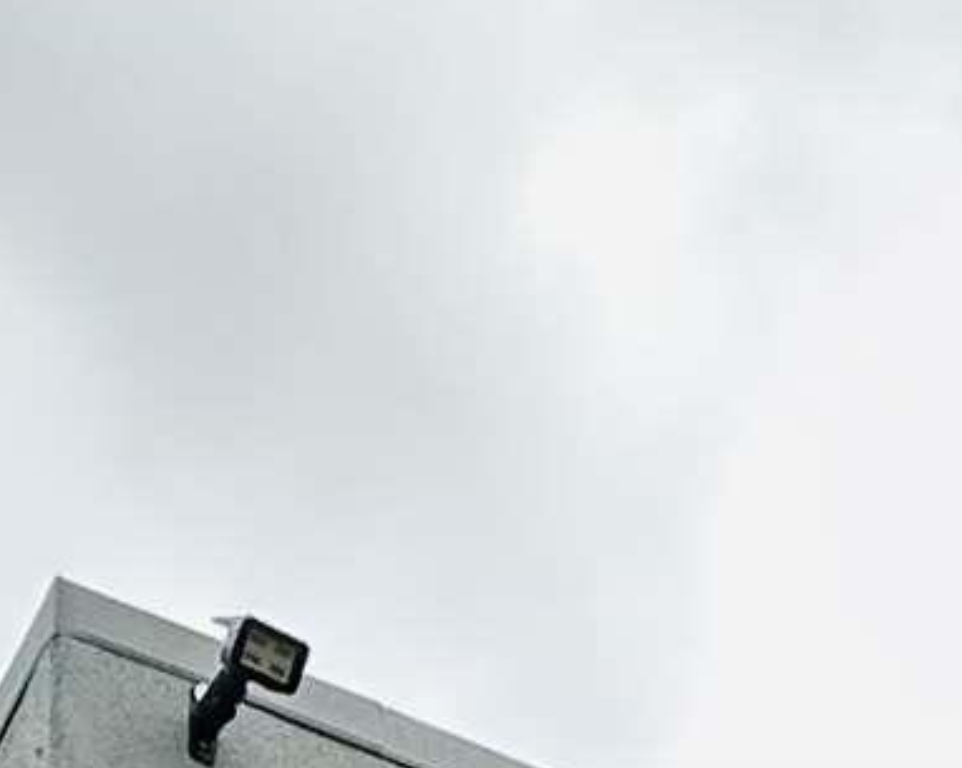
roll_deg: -0.1
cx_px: 234
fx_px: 3129
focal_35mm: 110
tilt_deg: +5.2
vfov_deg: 8.6
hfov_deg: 17.4
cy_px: 2873
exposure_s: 1/703
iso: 50
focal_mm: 2.22
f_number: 2.2
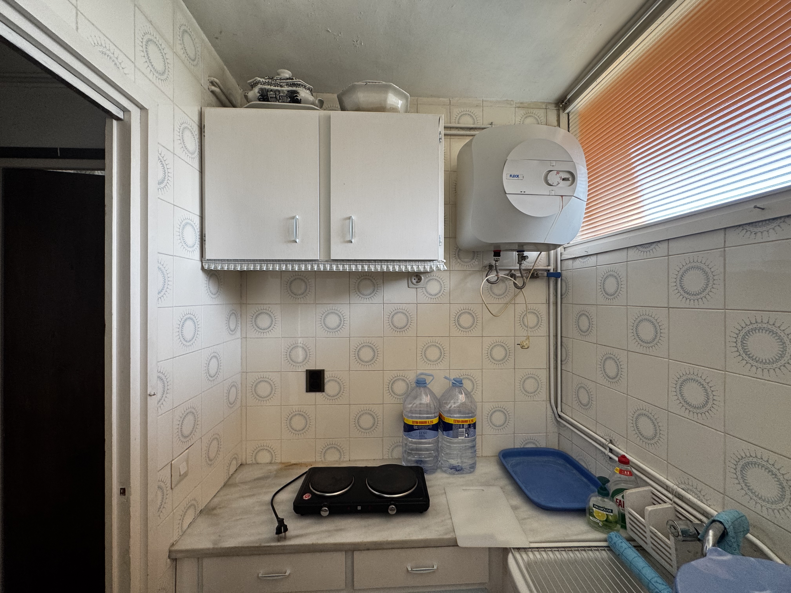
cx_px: 396
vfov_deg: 85.7
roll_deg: +0.6
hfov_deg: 102.1
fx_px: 320
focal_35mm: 14
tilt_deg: +0.2
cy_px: 296
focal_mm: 2.22
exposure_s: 1/99
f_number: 2.2
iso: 125
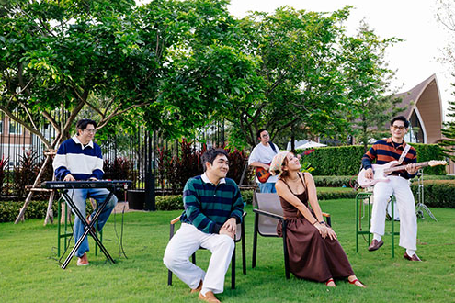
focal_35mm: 41
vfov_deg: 32.6
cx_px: 225
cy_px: 145
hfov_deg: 47.4
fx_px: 518
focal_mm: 35
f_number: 5
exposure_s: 1/640
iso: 800
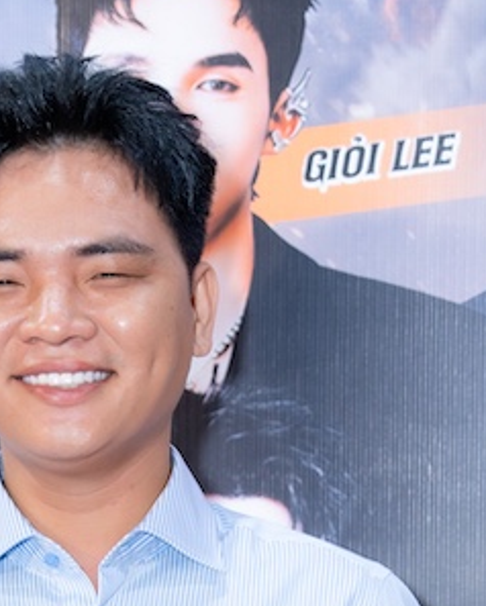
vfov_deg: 11.9
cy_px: 872
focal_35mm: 156
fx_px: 2799
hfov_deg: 9.9
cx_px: 133
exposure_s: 1/250
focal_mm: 50.6
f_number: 2.8
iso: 320
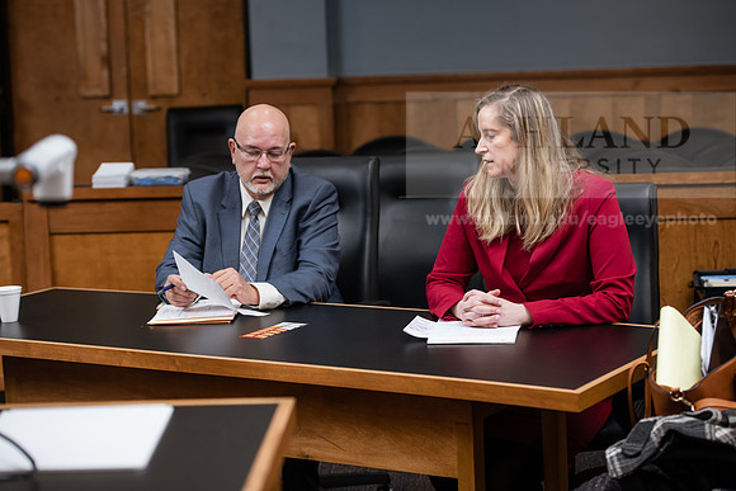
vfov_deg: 15.9
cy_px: 246
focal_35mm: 86
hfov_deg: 23.6
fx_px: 1759
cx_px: 368
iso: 800
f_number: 3.5
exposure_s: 1/200
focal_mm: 86
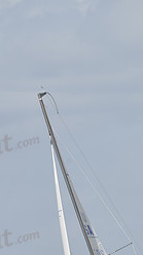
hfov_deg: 1.2
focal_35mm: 982
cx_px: 93
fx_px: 6638
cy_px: 289
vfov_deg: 2.2
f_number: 9
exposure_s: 1/1250
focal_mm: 400
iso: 400
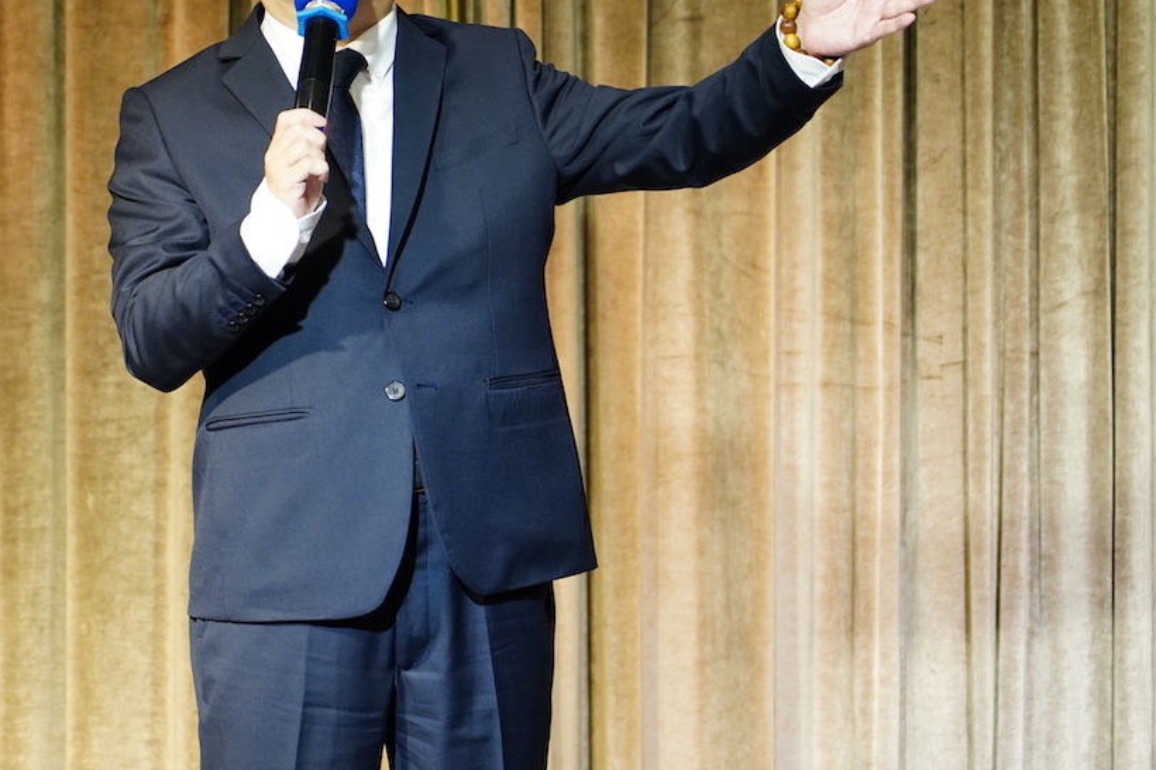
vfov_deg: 8.4
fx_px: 5264
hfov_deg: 12.5
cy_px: 222
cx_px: 386
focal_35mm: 164
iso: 3200
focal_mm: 105
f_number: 4
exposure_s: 1/160
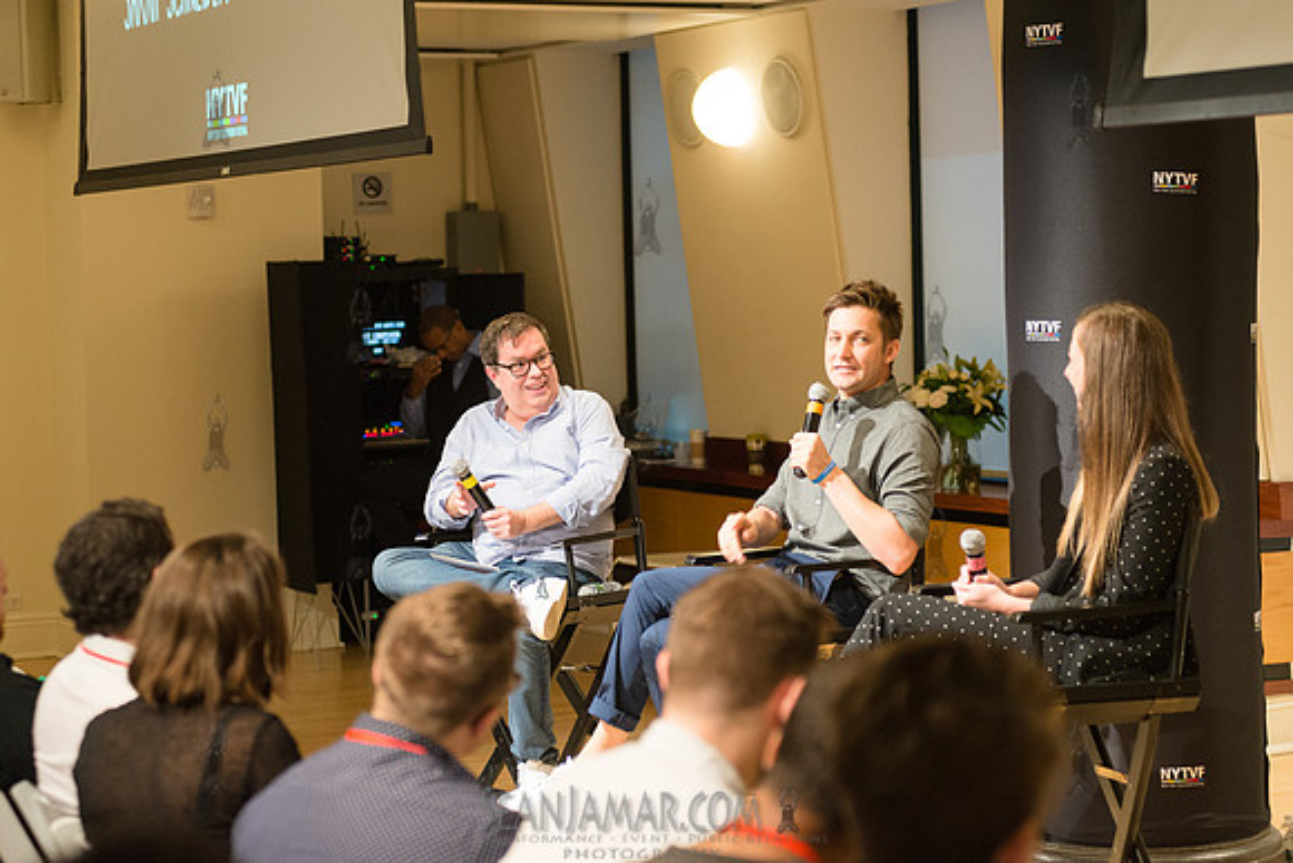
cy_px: 432
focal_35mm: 80
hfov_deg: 25.4
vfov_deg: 17.1
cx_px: 646
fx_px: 2874
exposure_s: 1/125
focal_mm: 80
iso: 2500
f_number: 4
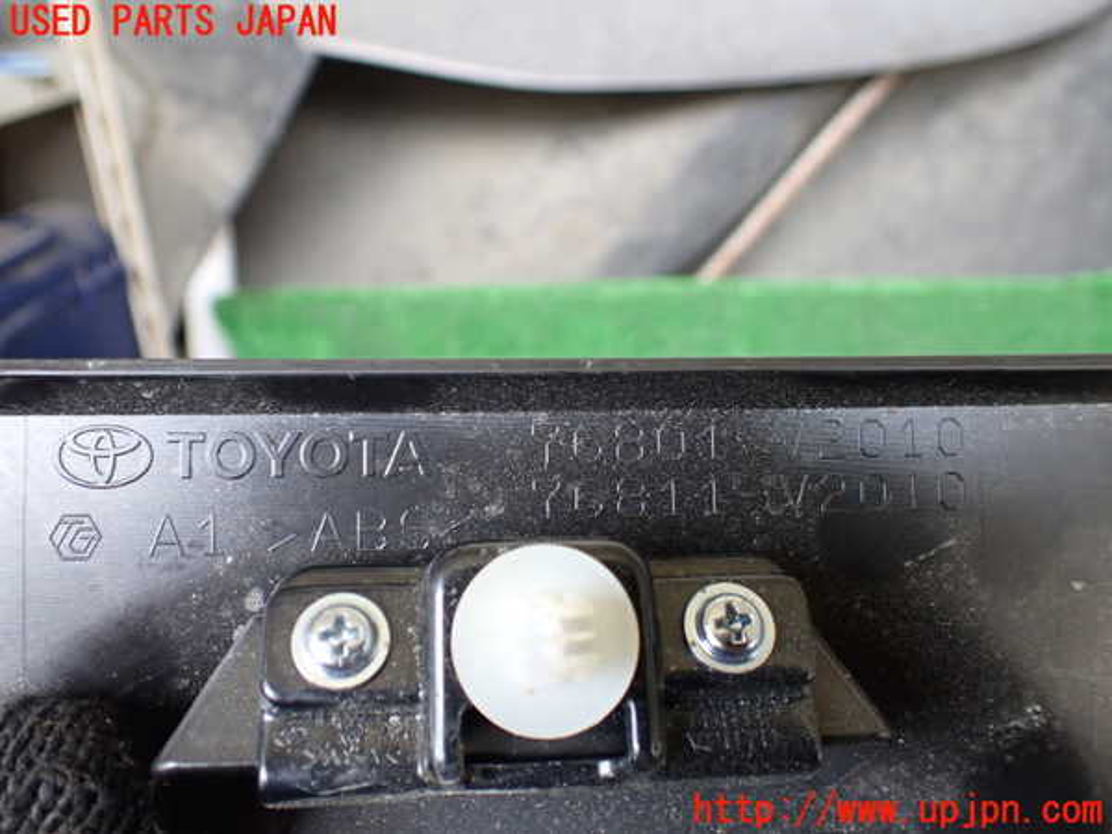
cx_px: 556
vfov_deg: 46.8
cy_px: 417
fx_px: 964
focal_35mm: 30
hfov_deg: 60.0
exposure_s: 1/125
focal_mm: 5.4
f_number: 2.3
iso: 400
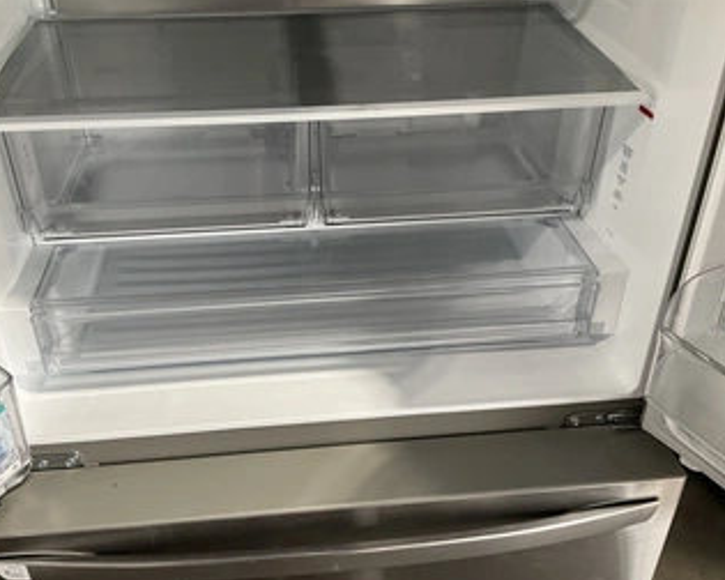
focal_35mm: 36
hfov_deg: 50.2
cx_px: 338
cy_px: 260
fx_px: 772
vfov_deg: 41.1
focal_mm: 3
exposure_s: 1/107
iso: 64
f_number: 1.8
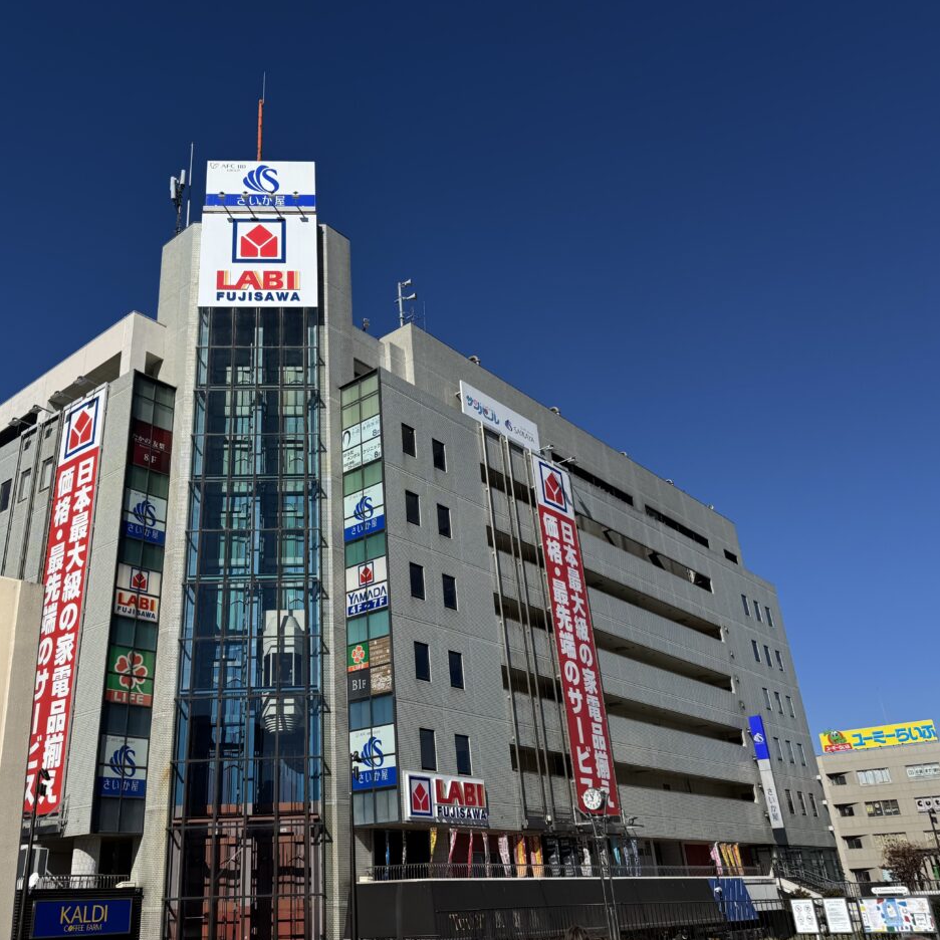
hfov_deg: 55.1
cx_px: 369
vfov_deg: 55.6
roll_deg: +5.1
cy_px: 462
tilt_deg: +25.0
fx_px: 891
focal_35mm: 29
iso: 80
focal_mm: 6.76
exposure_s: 1/7937
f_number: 1.78
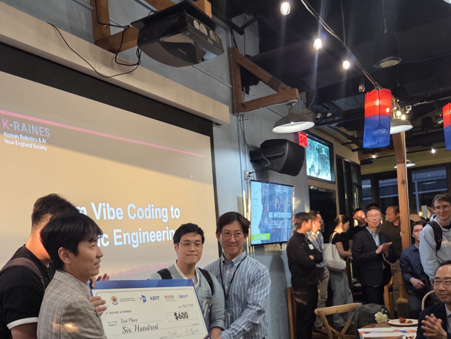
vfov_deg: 39.6
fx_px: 456
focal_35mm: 35
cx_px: 165
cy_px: 255
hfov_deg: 52.0
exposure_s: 1/120
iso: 640
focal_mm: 5.4
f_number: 1.8
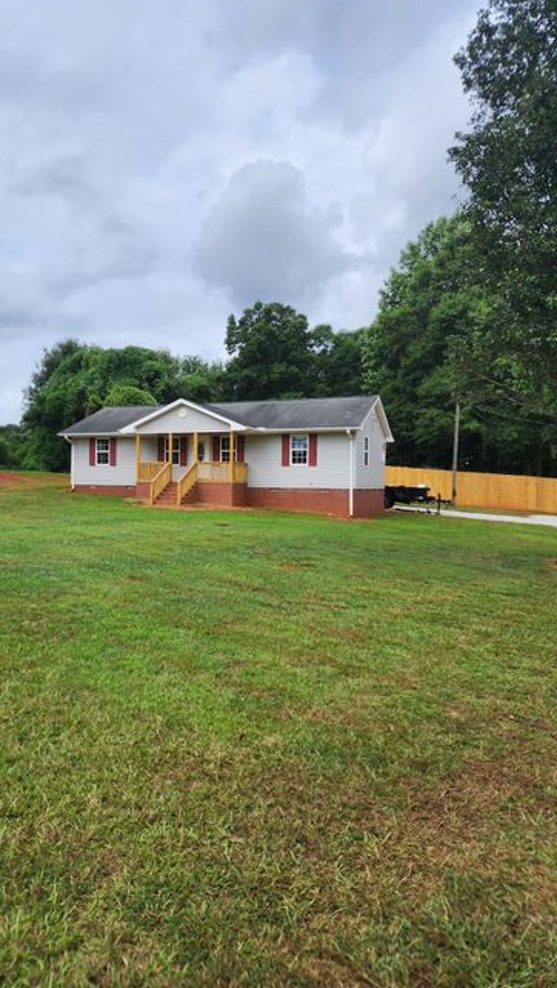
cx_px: 214
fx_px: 682
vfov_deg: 71.9
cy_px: 492
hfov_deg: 44.1
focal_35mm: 26
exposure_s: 1/1517
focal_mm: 6.4
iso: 12
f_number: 1.8
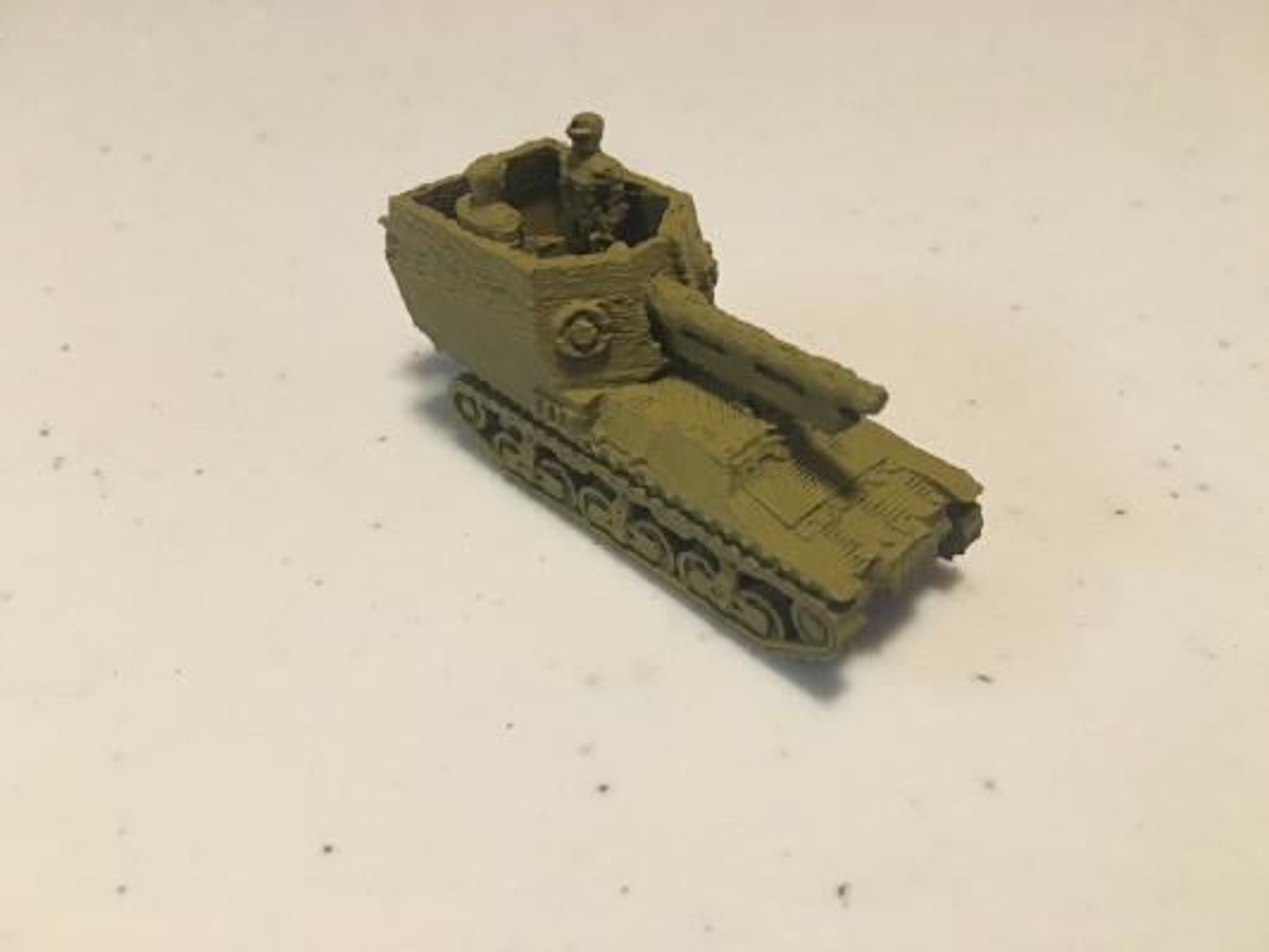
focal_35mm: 29
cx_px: 634
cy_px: 476
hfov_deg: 61.6
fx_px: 1063
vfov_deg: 48.2
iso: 200
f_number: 2.2
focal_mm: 4.15
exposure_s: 1/30
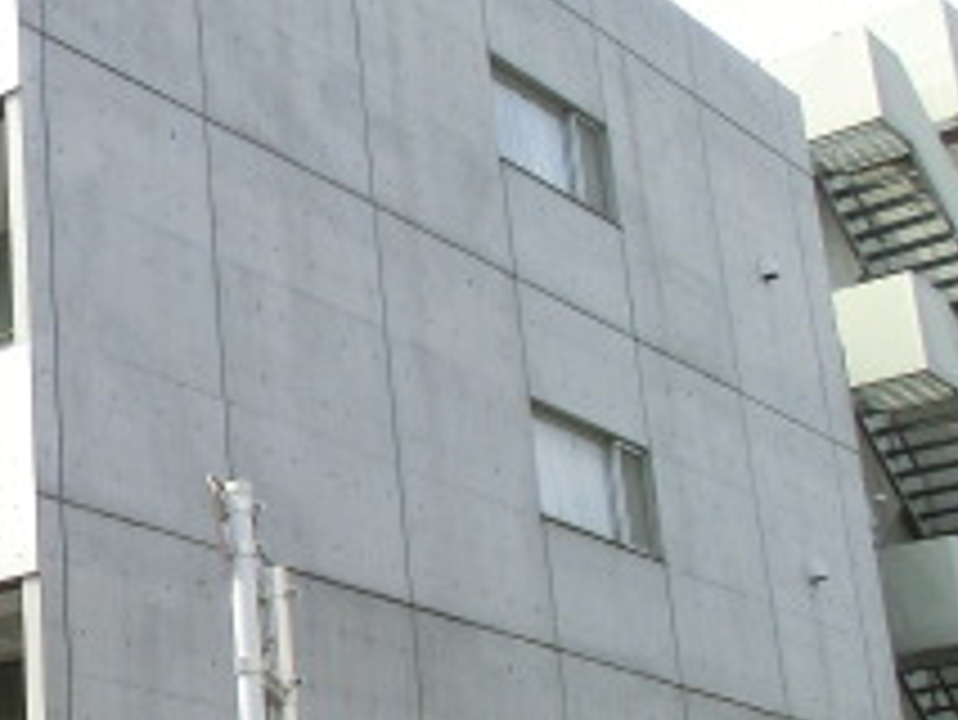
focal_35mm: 72
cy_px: 504
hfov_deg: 23.7
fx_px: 1994
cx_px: -297
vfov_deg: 20.4
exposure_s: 1/200
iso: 160
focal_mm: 4.24
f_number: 7.9
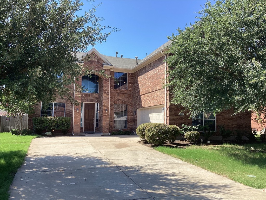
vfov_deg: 45.4
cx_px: 133
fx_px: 238
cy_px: 100
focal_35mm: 31
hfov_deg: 58.4
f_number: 2.4
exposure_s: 1/747
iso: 25
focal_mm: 3.3
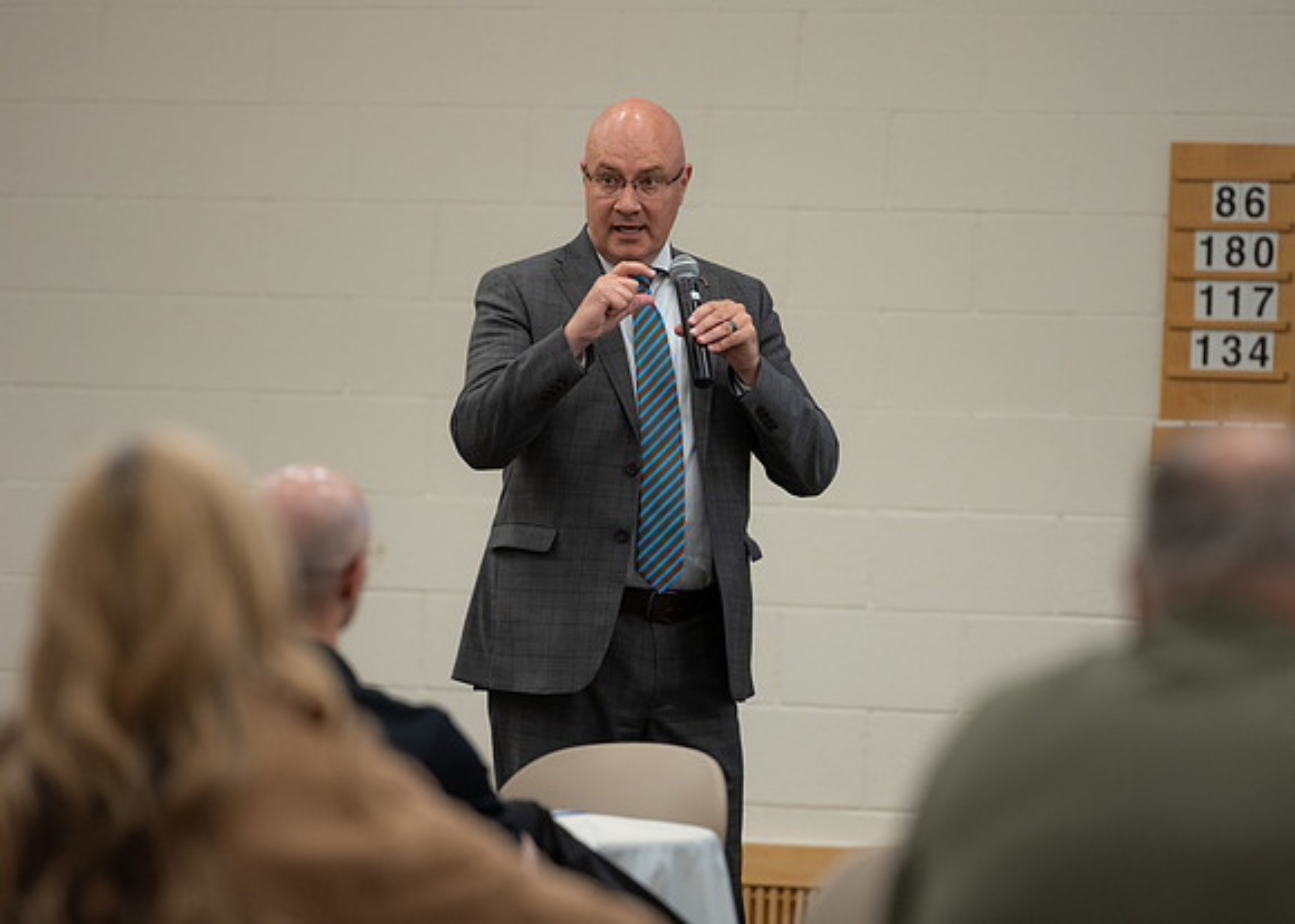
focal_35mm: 232
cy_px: 412
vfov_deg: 6.2
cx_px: 705
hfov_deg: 8.7
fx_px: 8539
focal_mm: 200
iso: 1000
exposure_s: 1/250
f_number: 2.8
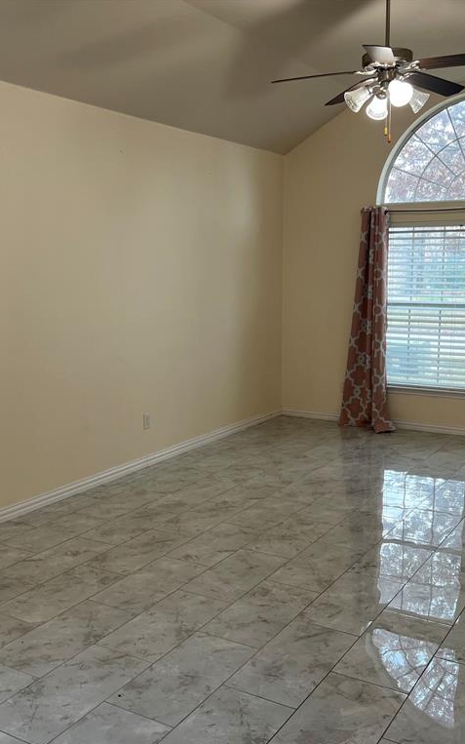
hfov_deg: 34.4
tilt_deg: -9.0
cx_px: 219
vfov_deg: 52.7
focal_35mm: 37
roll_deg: +0.0
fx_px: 750
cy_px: 372
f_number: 1.5
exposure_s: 1/120
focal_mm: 5.7
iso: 100
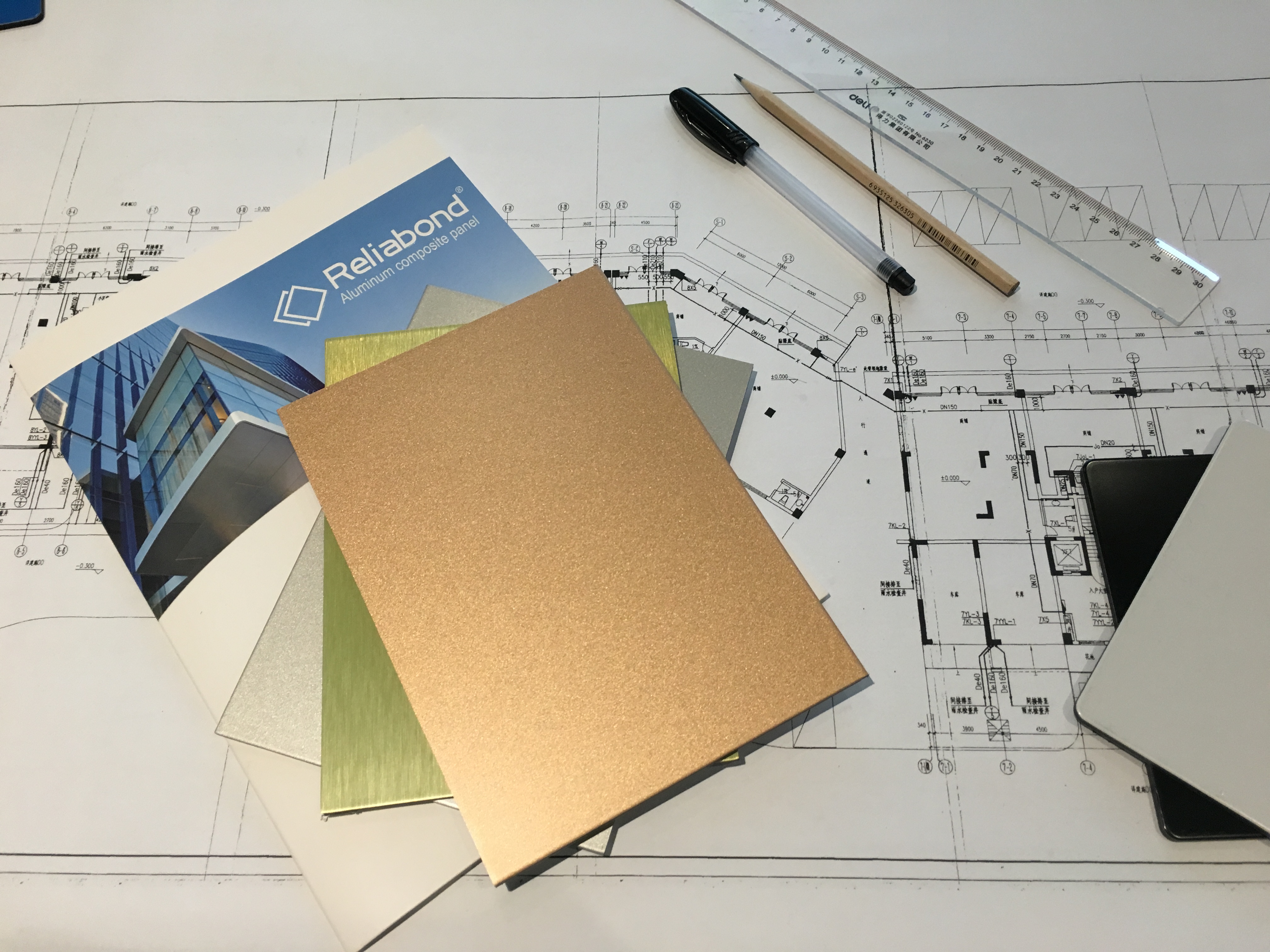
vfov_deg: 48.2
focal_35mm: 29
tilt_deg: -63.2
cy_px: 476
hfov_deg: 61.7
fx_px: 1064
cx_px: 635
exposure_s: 1/33
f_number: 2.2
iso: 125
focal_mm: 4.15
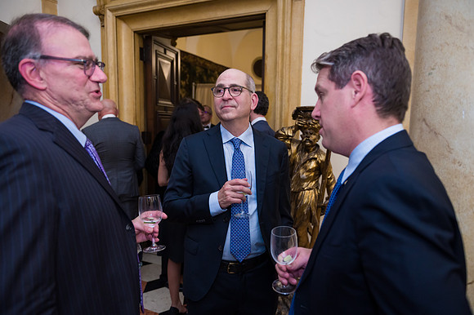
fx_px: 319
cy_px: 158
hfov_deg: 73.2
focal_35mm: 24
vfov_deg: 52.6
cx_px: 237
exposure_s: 1/125
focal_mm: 24
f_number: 3.2
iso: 1600
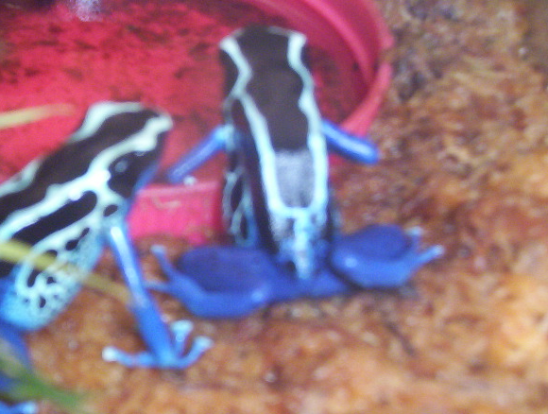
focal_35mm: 90
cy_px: 246
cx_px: 178
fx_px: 1428
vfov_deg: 16.5
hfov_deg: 21.6
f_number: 3.54
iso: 140
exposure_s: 1/46.6
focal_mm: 9.98
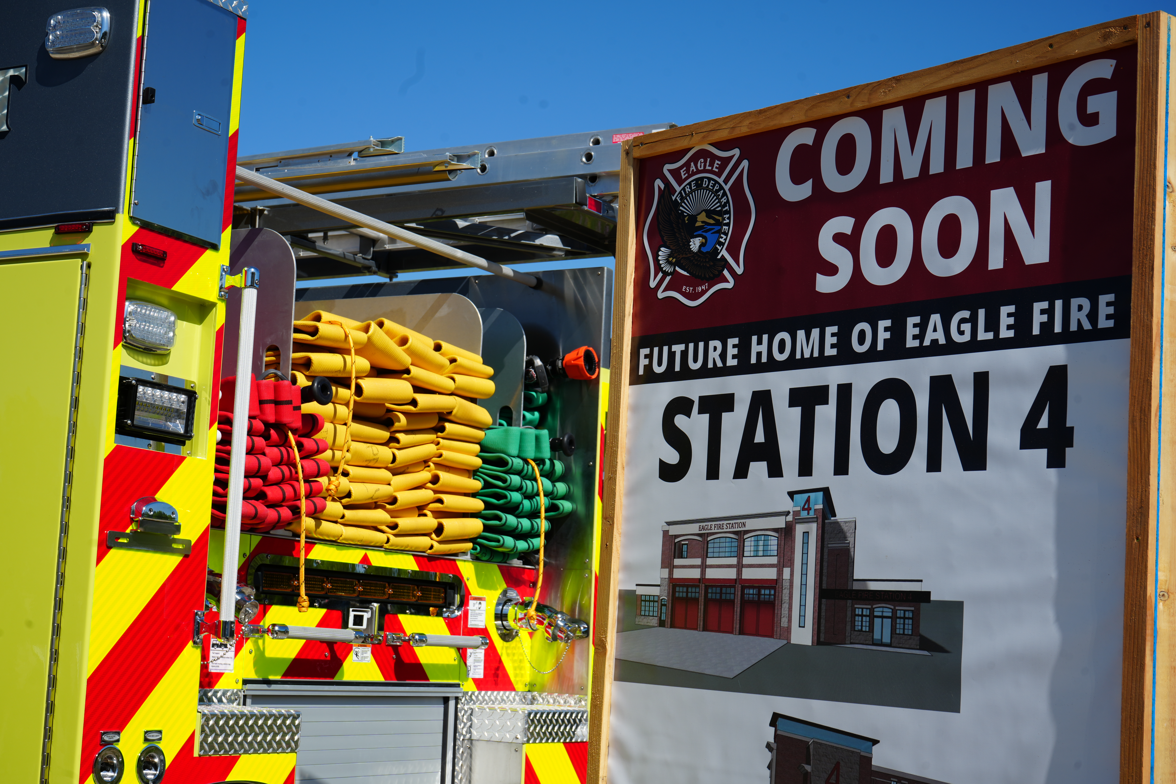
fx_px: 1862
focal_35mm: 57
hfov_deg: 35.1
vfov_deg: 23.8
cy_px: 392
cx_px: 588
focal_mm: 57
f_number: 11
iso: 100
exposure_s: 1/200
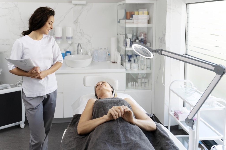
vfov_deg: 43.6
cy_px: 75
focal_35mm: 30
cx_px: 113
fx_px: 188
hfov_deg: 61.9
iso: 200
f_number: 2.8
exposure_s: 1/200
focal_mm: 30
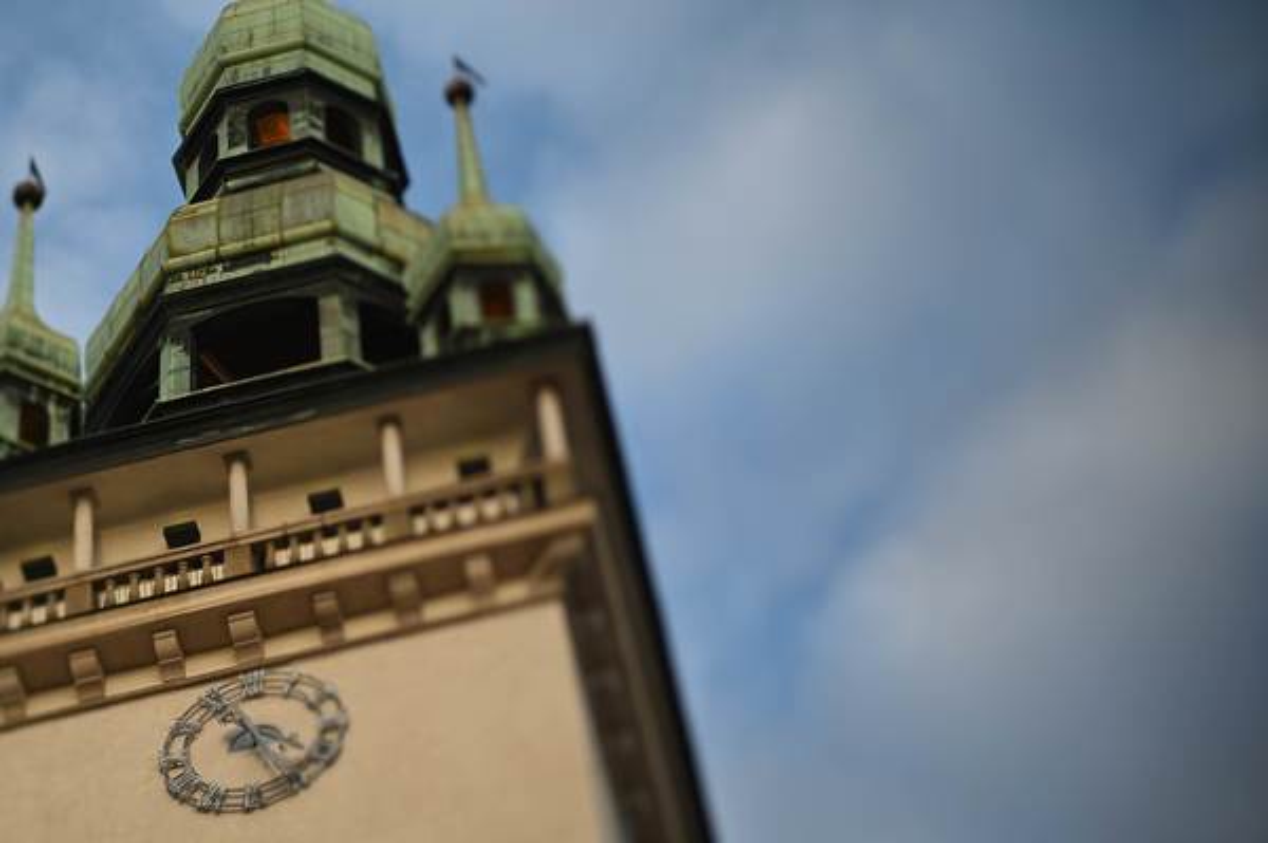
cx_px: 634
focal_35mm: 85
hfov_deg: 23.9
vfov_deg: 16.0
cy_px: 422
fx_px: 2991
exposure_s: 1/640
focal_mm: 85
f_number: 2.8
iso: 100
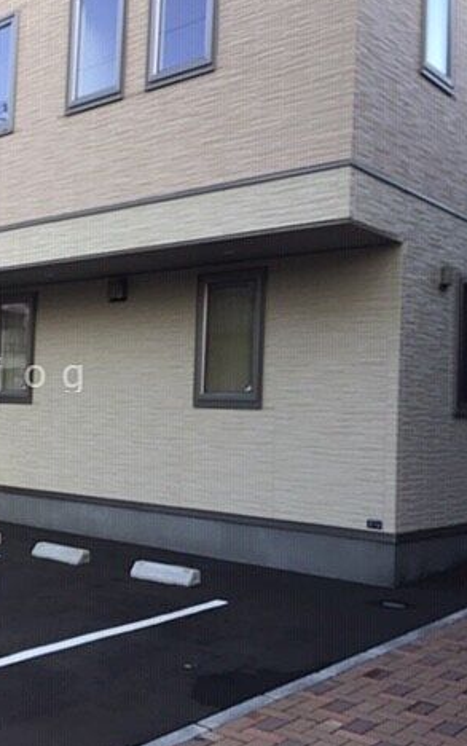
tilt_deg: +3.8
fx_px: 854
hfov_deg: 28.4
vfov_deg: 47.2
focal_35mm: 42
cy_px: 373
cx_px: -18
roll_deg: -1.8
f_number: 2.2
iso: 40
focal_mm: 4.15
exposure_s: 1/120
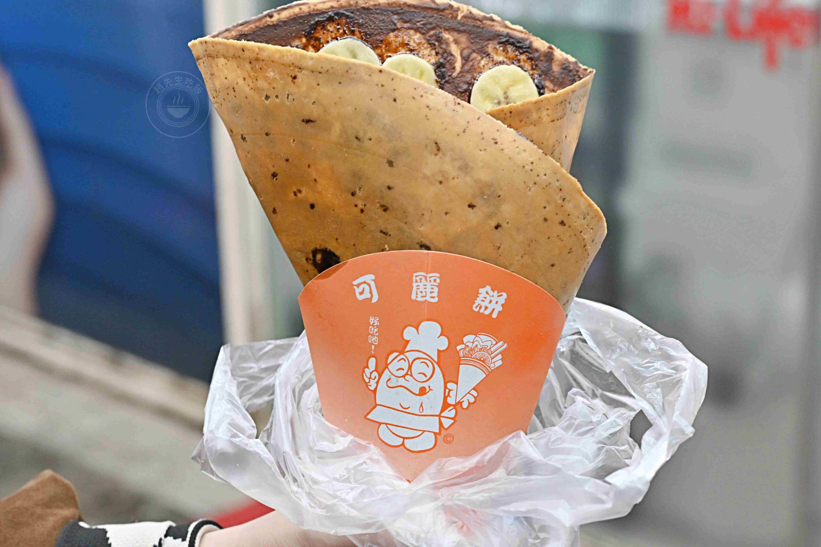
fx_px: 1710
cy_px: 274
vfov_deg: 18.2
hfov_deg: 27.0
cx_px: 410
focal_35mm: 75
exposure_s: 1/100
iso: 1400
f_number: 4.5
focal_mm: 50
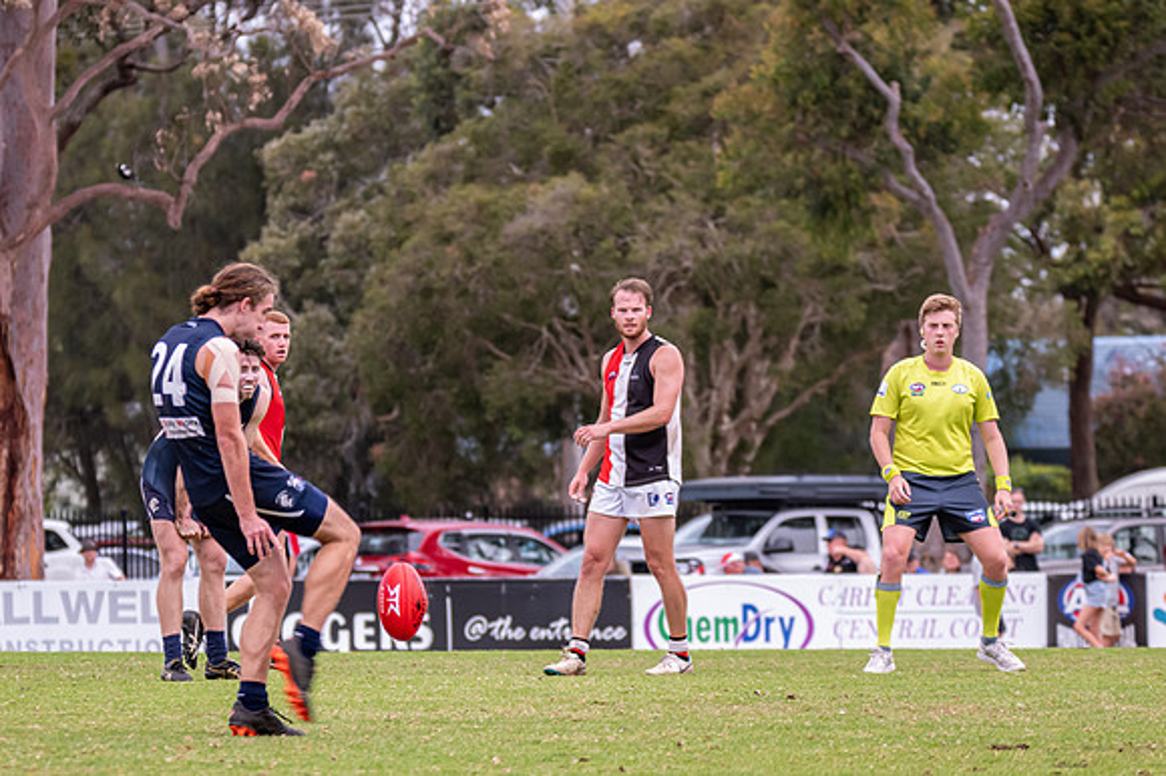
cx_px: 424
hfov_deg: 6.3
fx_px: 10575
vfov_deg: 4.2
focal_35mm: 327
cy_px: 363
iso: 1250
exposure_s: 1/500
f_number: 6.3
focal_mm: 220
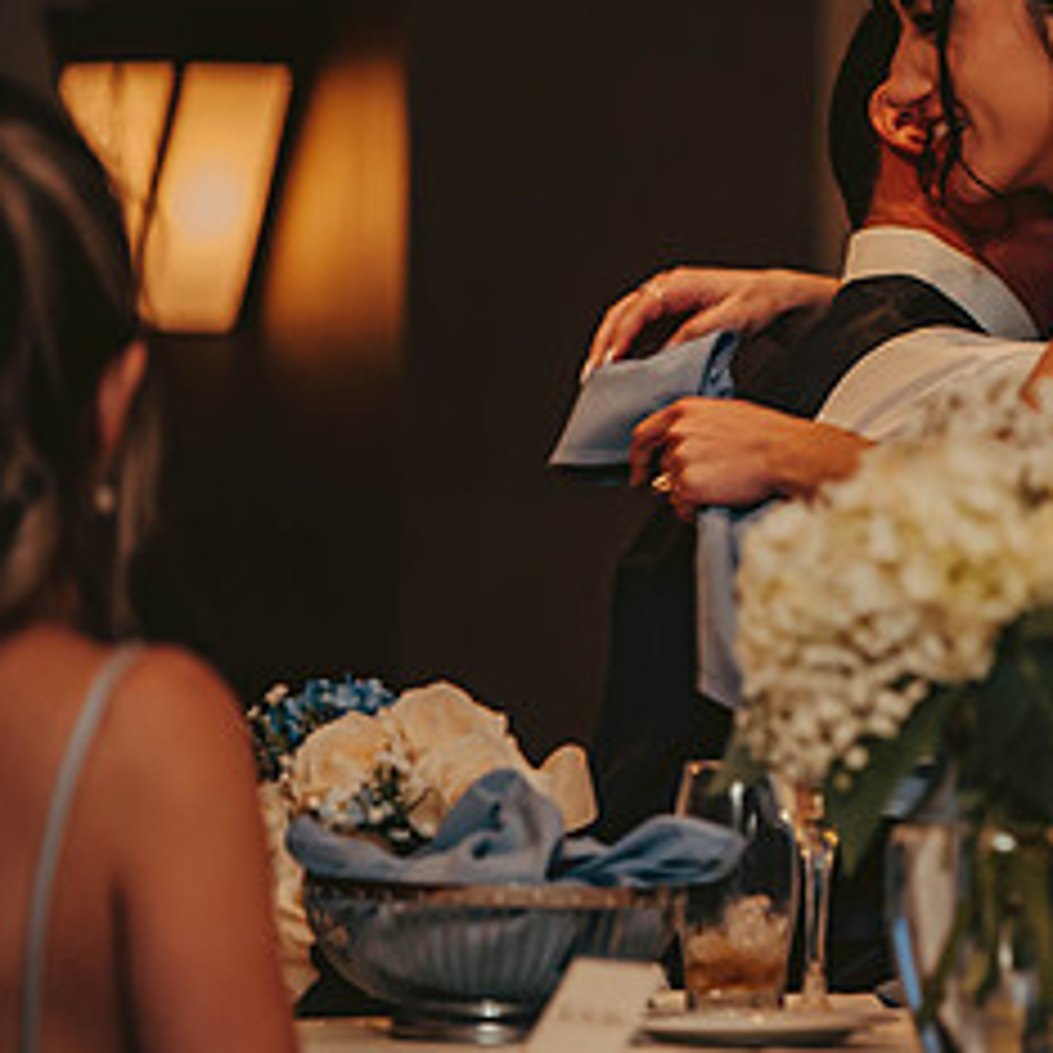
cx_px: 1237
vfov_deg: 4.5
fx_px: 13250
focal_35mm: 385
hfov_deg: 4.5
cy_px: 277
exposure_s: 1/60
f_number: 2.8
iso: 800
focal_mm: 180
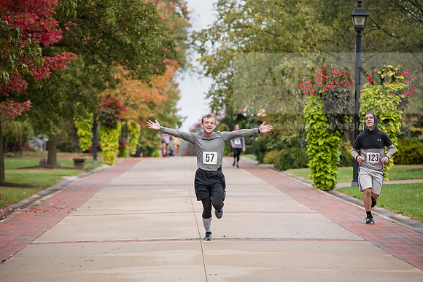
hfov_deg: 11.1
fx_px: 2174
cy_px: 141
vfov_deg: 7.4
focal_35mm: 185
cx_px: 212
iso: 500
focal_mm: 185
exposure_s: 1/500
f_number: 5
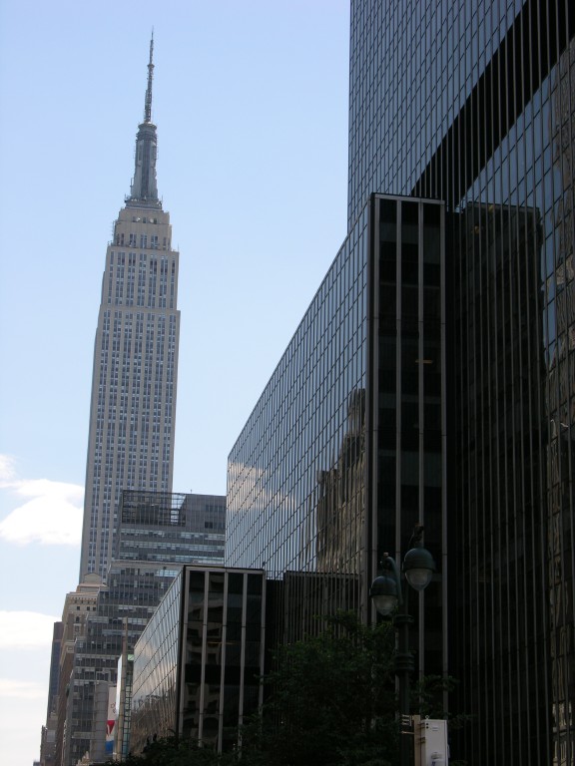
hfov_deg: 21.0
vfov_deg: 27.8
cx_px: 288
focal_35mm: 70
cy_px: 383
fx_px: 1550
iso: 50
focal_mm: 17.8
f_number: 5.2
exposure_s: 1/210
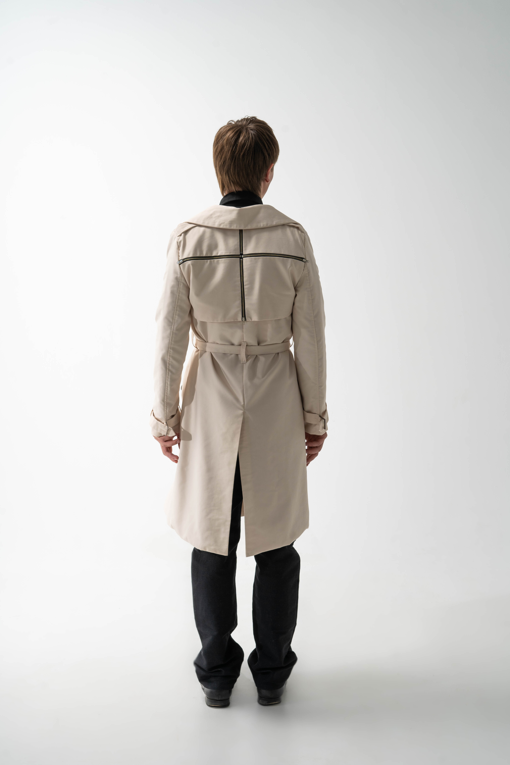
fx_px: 1062
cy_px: 382
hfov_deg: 27.0
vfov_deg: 39.6
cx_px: 255
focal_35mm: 50
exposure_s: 1/160
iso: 125
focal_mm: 50
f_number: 8
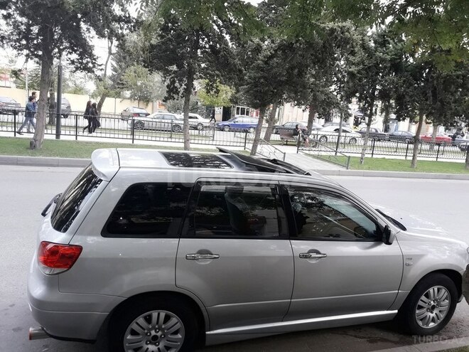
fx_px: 379
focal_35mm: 28
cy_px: 176
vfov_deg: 49.7
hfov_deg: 63.4
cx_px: 234
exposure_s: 1/189
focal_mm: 3.7
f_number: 1.9
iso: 40
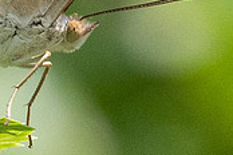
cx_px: 32
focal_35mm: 2480
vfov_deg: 0.6
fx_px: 16050
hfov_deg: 0.8
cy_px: -28
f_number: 6.3
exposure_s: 1/3200
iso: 800
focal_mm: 150
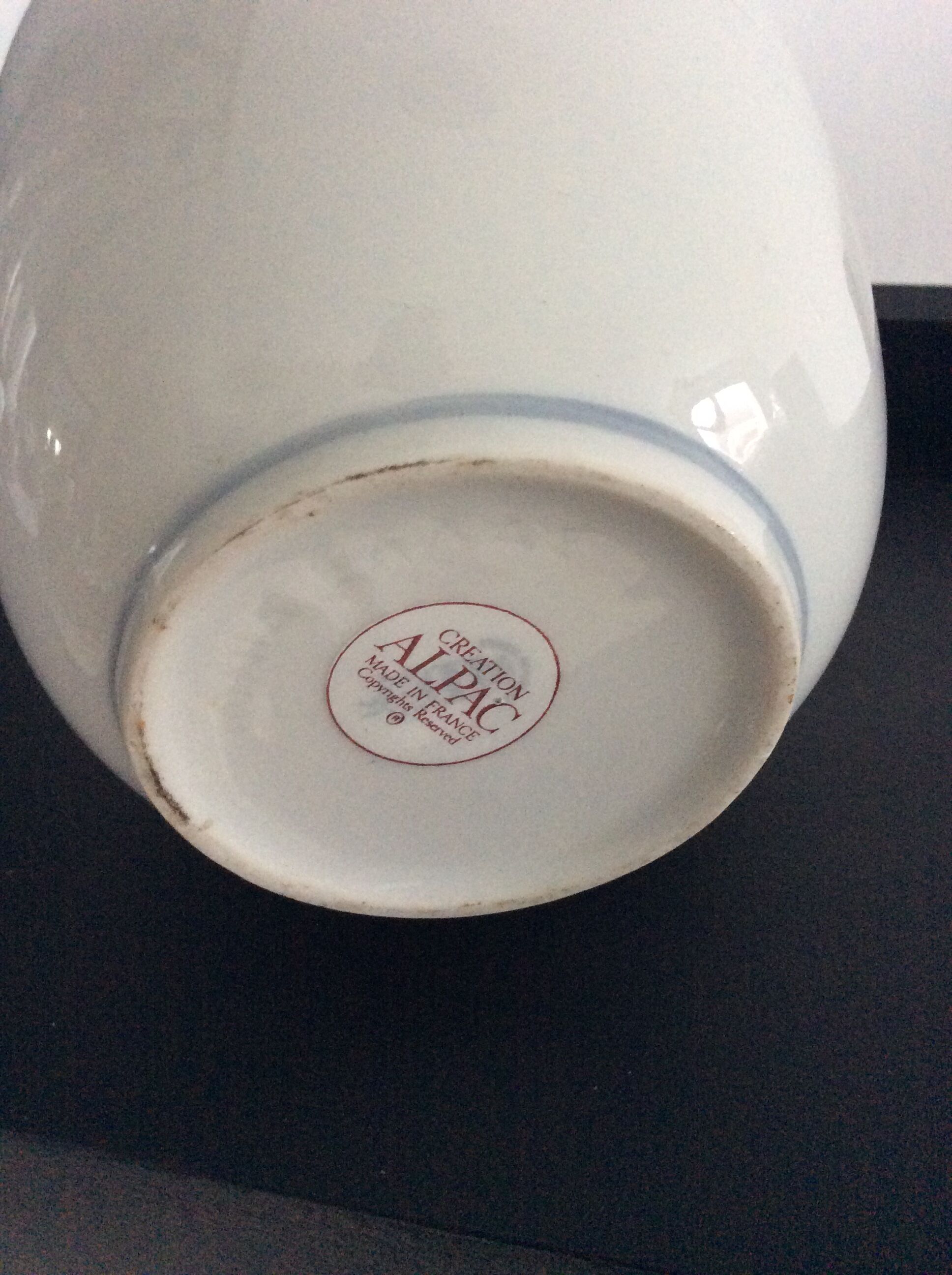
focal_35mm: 32
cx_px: 476
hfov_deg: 44.1
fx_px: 1177
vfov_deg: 56.9
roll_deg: +4.3
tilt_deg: -32.2
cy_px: 638
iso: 250
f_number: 2.4
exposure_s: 1/25
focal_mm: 3.3
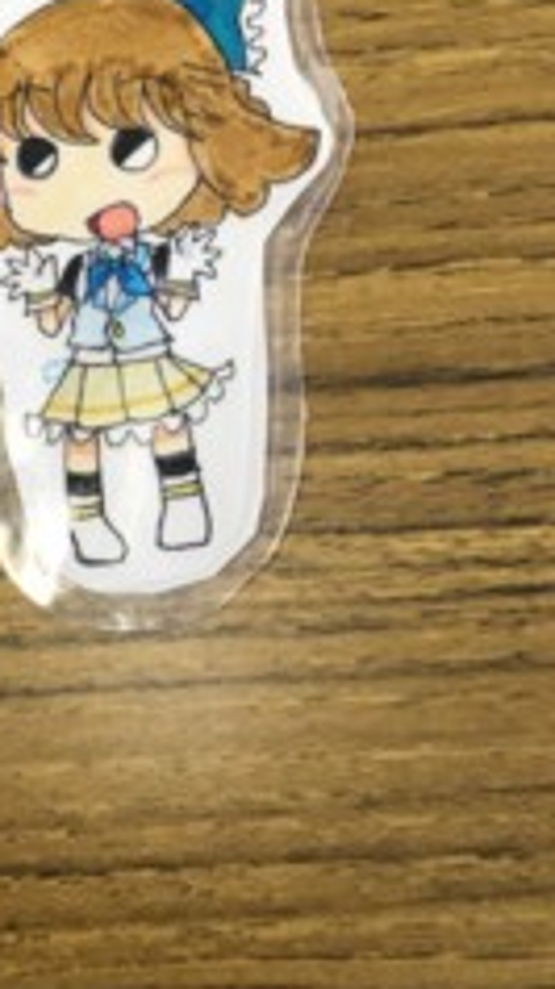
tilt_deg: -69.1
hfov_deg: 19.8
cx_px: 125
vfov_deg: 34.0
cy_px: 213
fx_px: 1573
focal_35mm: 60
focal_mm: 4.15
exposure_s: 1/30
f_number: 2.2
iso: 32
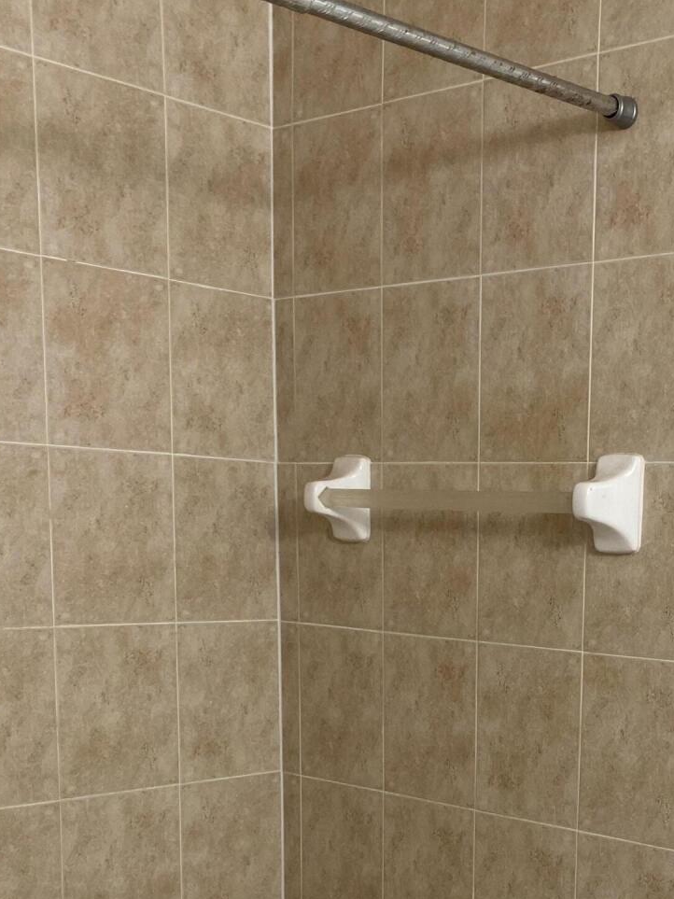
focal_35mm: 54
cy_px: 798
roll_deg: -1.8
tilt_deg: -9.5
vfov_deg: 33.8
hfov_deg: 26.1
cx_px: 615
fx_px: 1402
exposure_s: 1/60
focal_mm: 4.25
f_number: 1.8
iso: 100
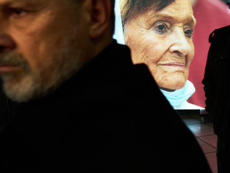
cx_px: 173
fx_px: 412
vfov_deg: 23.6
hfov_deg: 30.7
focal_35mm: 62
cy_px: 83
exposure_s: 1/100
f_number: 7.1
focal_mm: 35
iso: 800
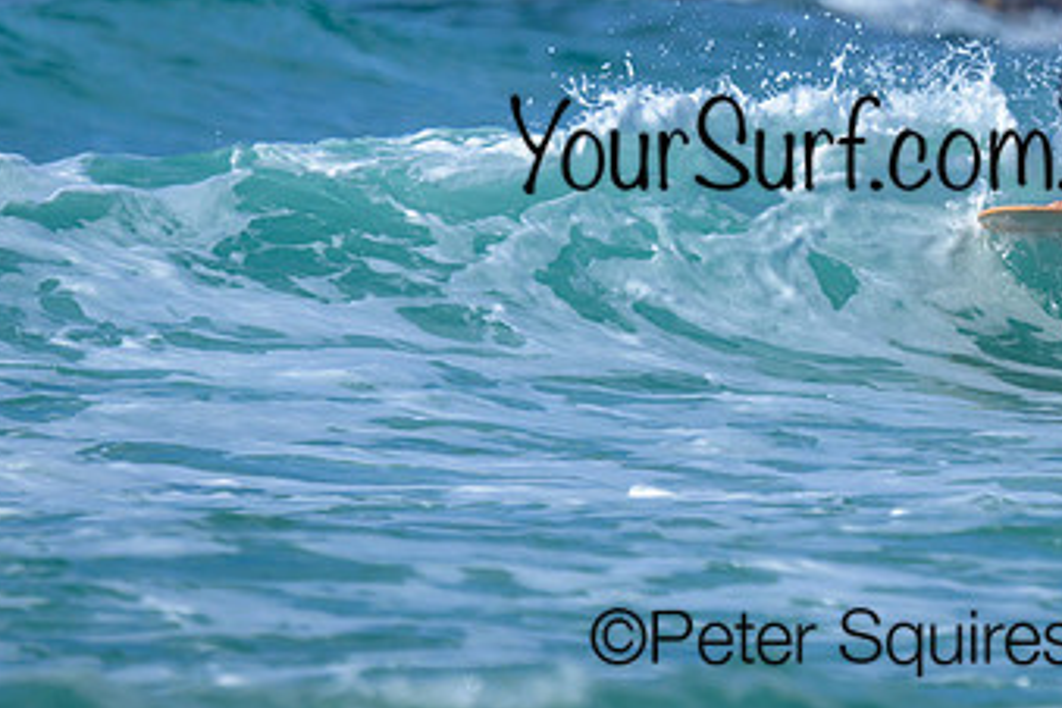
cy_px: 124
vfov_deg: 0.7
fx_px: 55485
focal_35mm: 1881
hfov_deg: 1.1
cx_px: 979
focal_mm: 800
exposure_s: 1/2000
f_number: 6.3
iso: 220
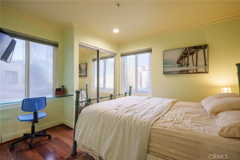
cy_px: 80
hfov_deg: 96.8
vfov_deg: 73.7
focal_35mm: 16
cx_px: 120
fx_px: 107
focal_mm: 16
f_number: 8
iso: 400
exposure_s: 1/500
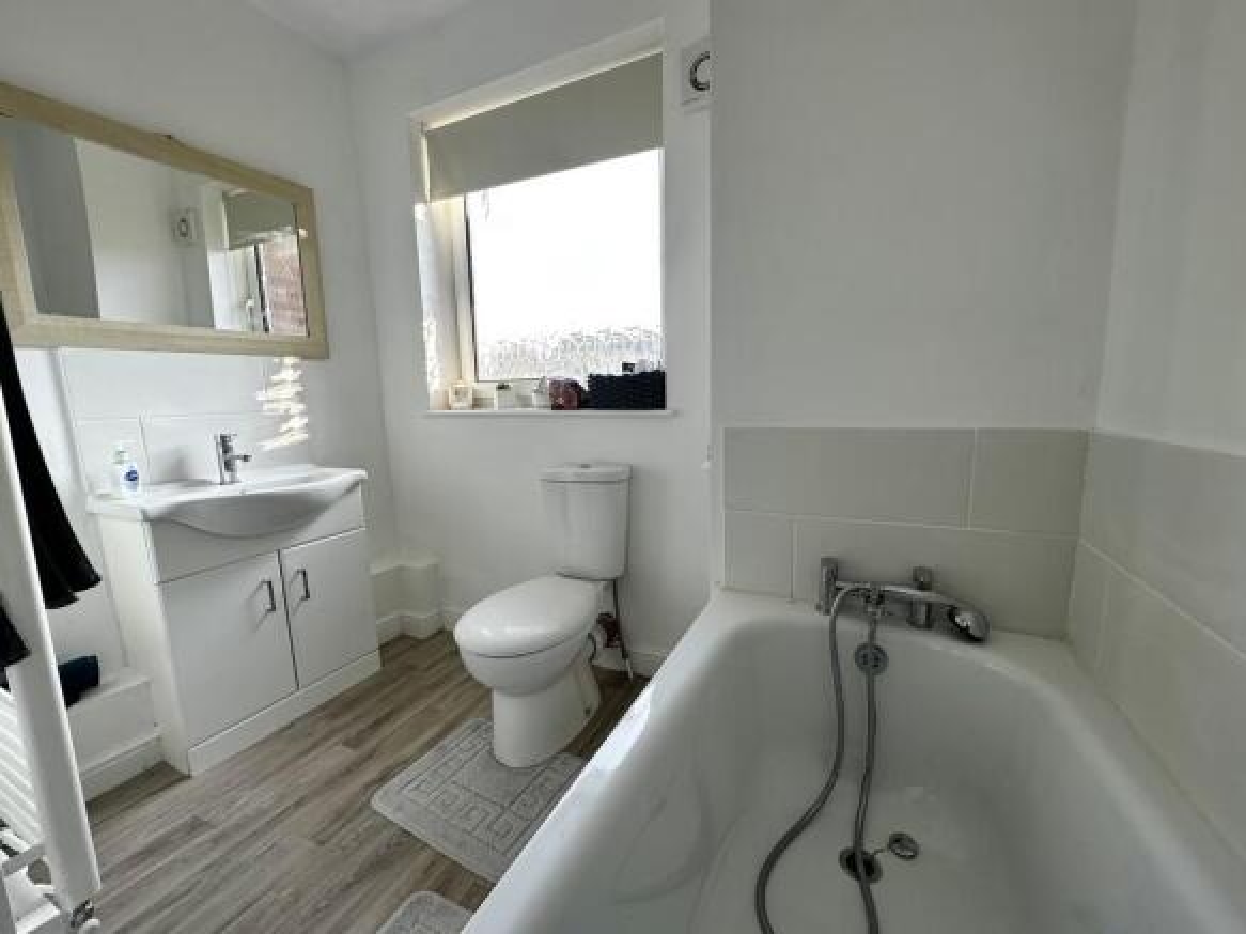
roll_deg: +1.5
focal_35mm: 14
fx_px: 504
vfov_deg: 85.7
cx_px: 623
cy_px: 467
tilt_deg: -8.6
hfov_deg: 102.1
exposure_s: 1/125
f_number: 2.2
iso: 40
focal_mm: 2.22
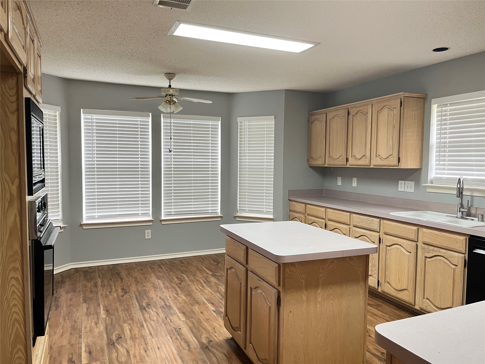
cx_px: 242
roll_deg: -0.7
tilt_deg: -4.7
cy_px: 182
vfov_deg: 53.1
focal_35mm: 26
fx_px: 364
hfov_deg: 67.3
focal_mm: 5.1
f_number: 1.6
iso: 200
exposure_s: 1/60
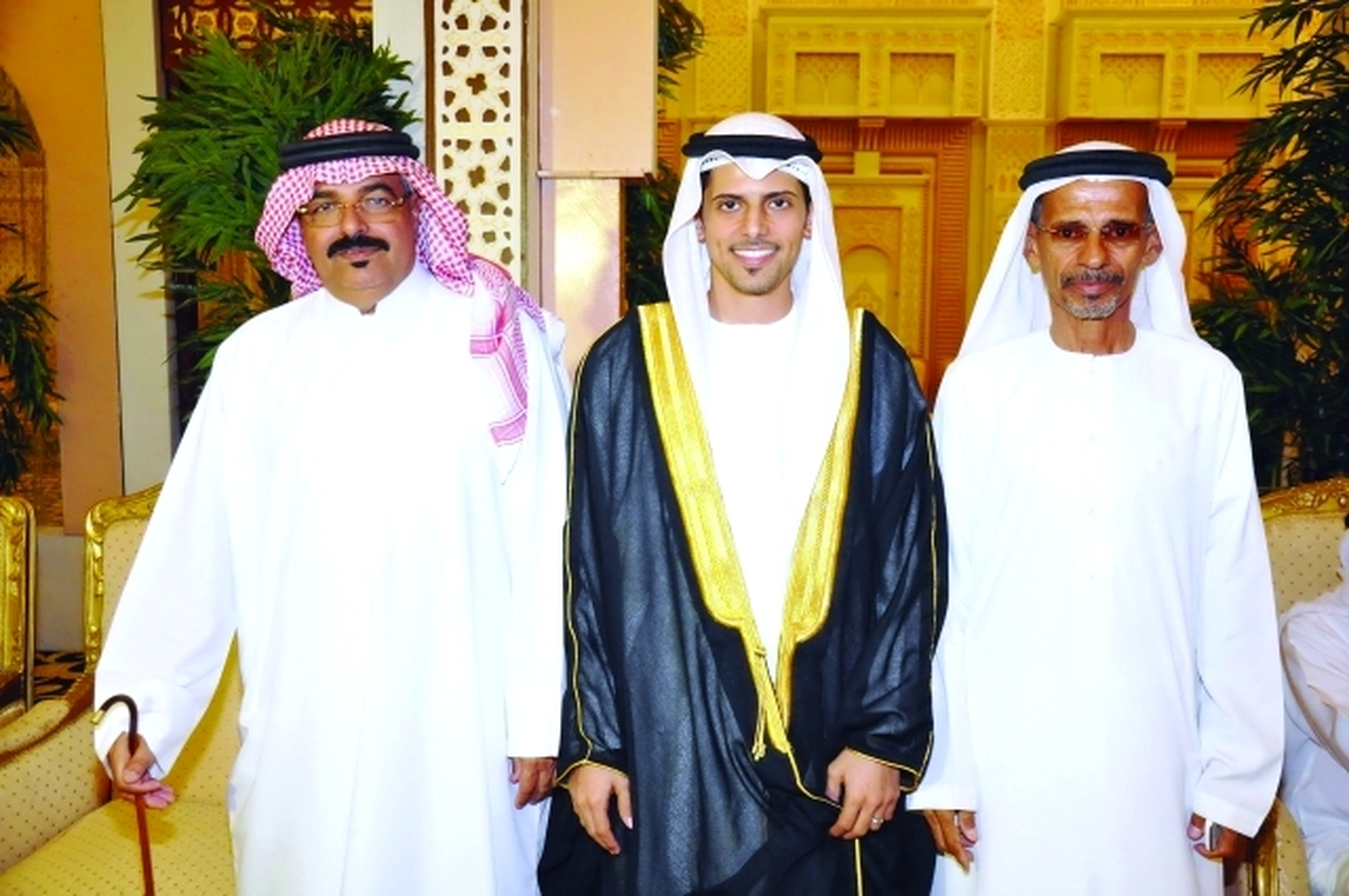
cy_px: 448
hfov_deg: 57.3
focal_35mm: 33
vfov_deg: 39.9
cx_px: 674
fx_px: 1235
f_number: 4.5
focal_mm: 22
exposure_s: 1/40
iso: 1250
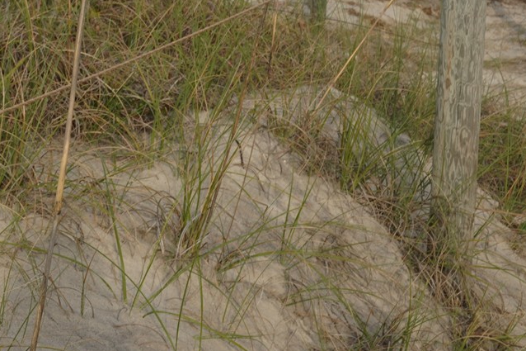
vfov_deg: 7.3
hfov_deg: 10.9
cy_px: -92
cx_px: -105
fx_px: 2702
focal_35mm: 185
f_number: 20
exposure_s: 1/100
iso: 400
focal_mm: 59
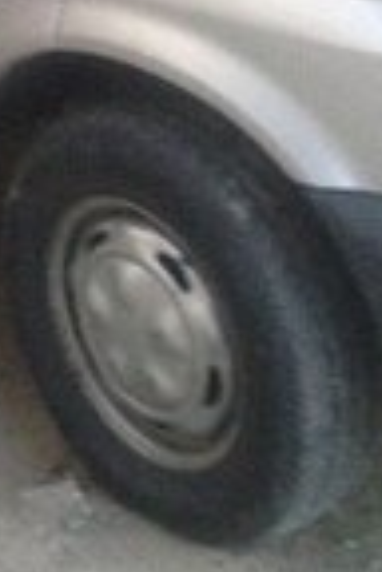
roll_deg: +2.3
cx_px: -215
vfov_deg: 16.1
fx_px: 1878
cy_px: -238
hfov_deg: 11.1
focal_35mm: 118
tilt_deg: -10.7
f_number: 2.4
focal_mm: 4.12
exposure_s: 1/20
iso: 400
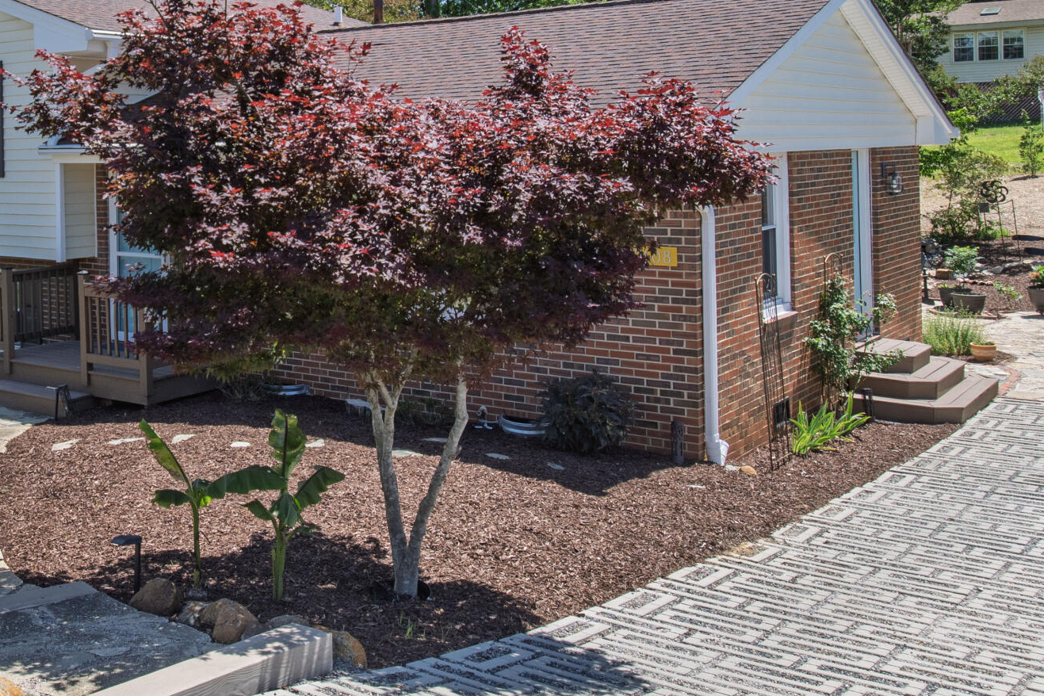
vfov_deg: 31.7
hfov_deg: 44.6
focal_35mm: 41
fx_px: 1189
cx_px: 178
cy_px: 126
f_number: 8
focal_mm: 12
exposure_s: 1/160
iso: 100
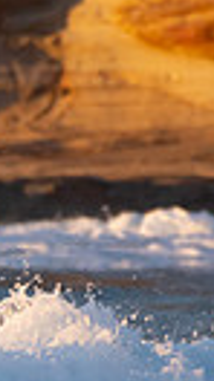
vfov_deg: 0.6
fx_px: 34943
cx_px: -613
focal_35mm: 3455
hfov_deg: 0.4
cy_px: 434
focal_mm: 500
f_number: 5.6
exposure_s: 1/640
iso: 720
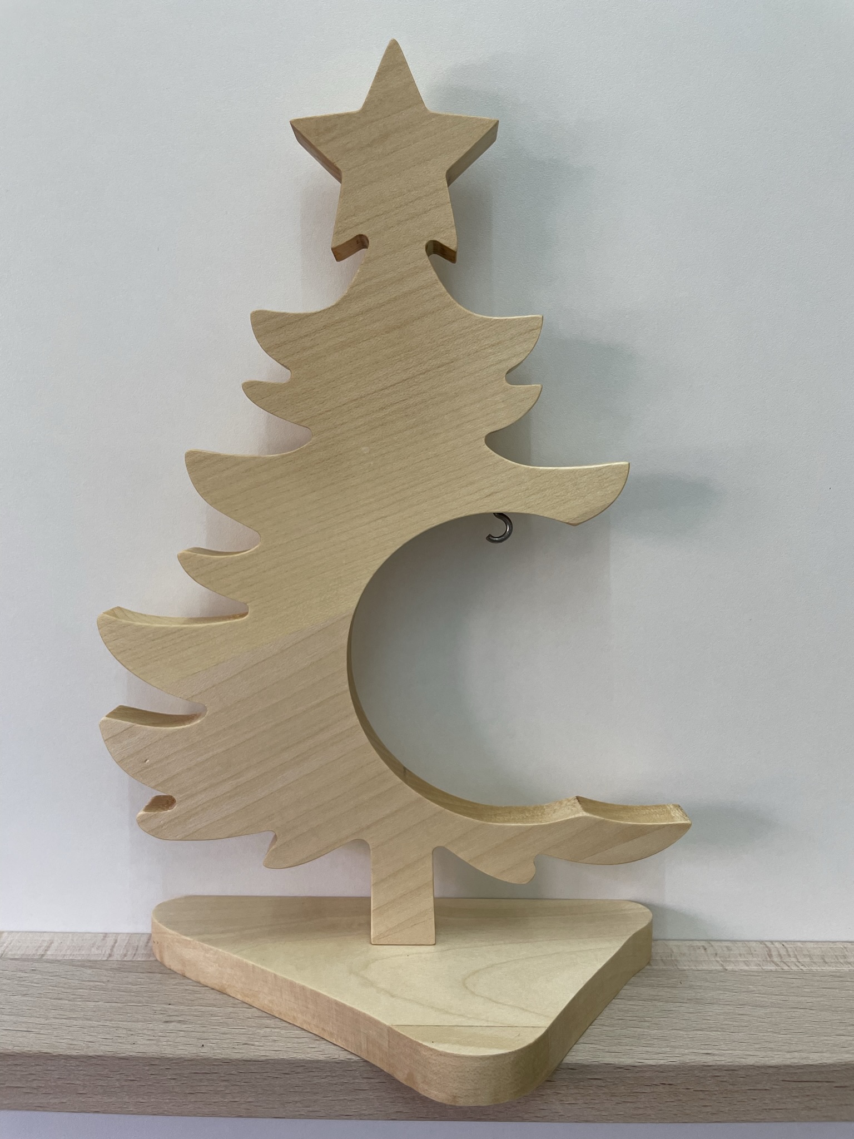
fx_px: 855
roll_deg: -0.4
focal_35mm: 26
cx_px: 427
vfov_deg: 67.3
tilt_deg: -8.1
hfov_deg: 53.1
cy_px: 570
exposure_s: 1/100
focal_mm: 4.2
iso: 100
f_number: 1.6
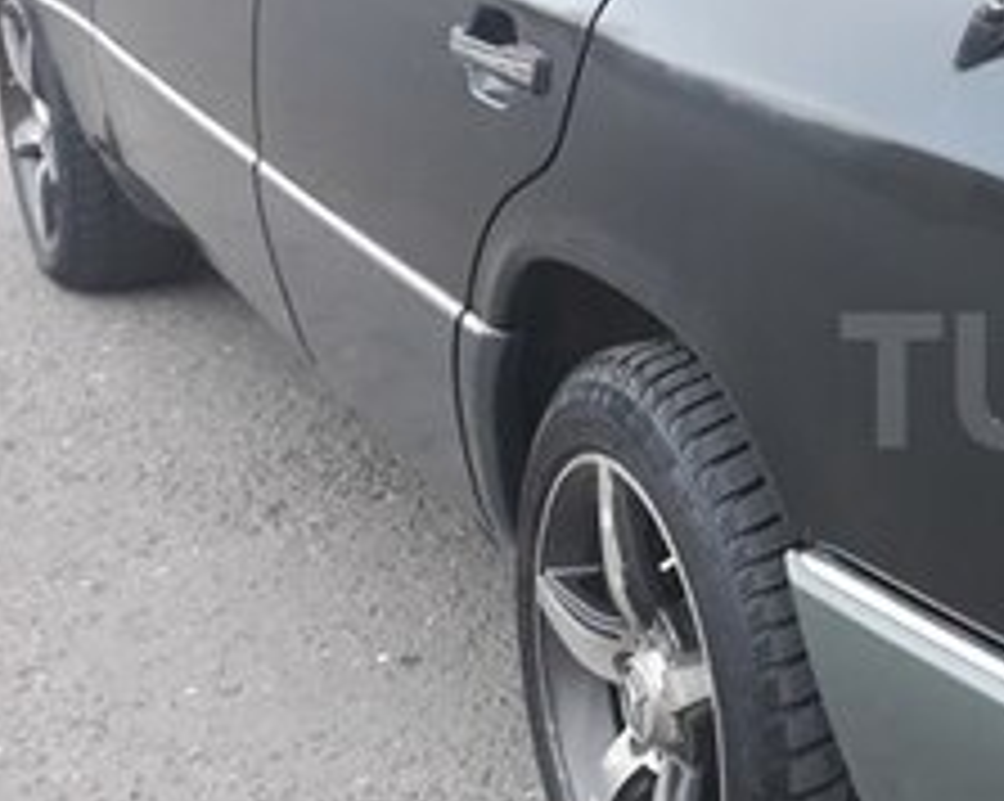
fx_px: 2316
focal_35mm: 78
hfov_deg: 22.0
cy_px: 380
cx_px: 1301
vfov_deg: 19.6
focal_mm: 3.71
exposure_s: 1/50
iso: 64
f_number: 1.7
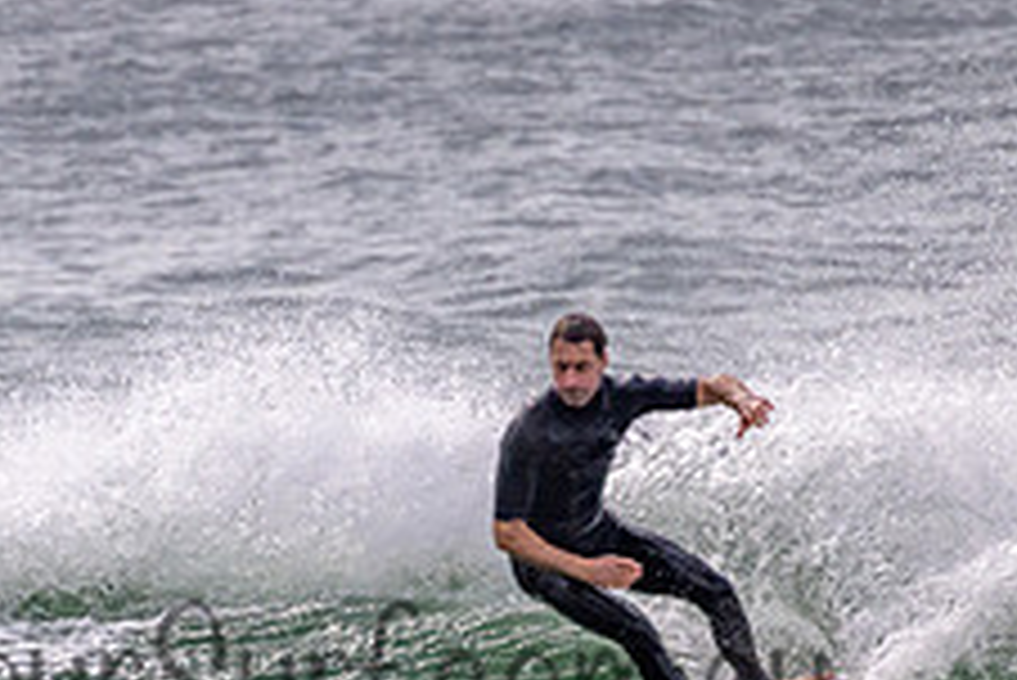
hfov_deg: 1.0
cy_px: 633
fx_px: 58145
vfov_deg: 0.7
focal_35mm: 2057
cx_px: 351
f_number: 11
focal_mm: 800
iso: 1400
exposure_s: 1/2000
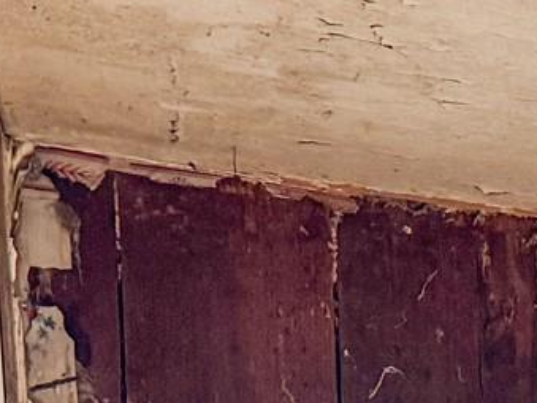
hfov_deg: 11.7
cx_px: 1193
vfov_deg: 8.6
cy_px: 1193
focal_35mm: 145
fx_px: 2249
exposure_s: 1/121
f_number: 1.78
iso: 125
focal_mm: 6.76
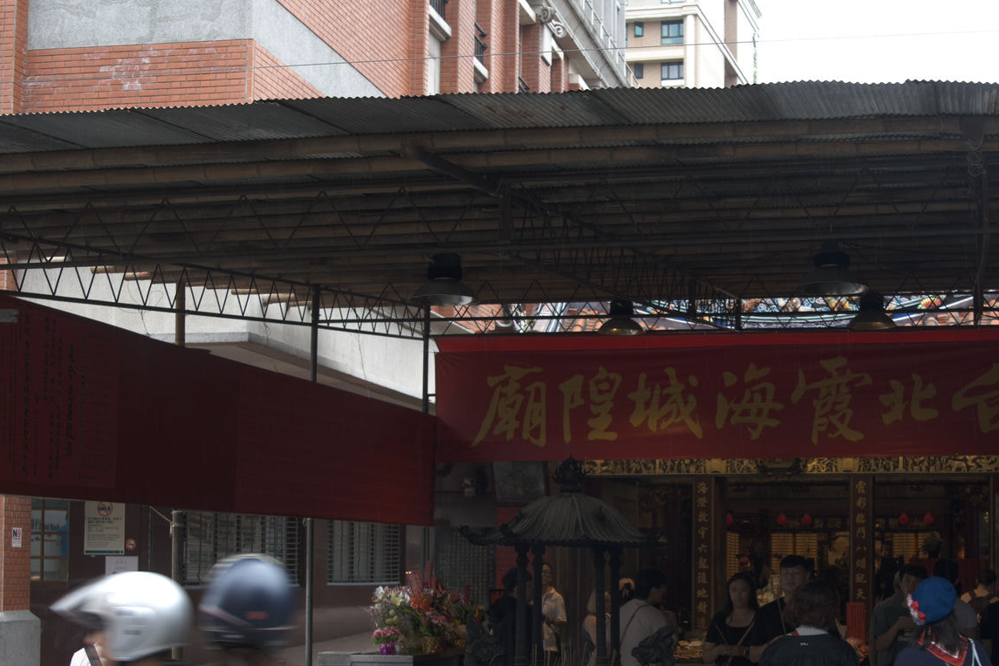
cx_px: 563
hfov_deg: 33.9
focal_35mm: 59
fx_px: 1637
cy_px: 566
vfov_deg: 22.6
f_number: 4.5
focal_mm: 33
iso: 125
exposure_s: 1/60
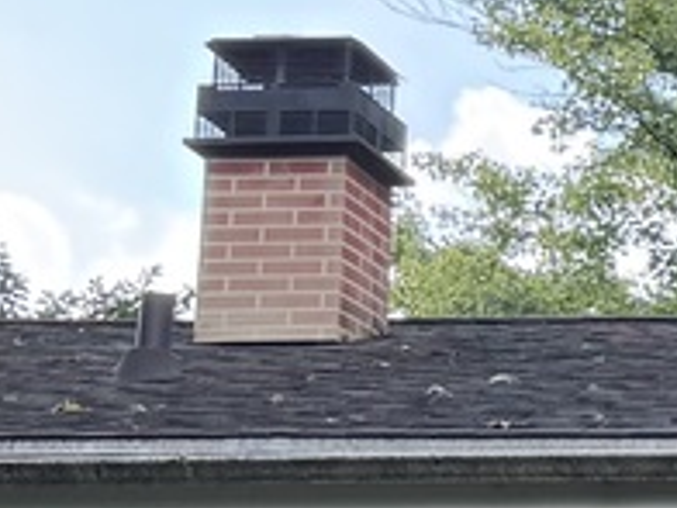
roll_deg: +0.3
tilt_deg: +13.9
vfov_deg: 8.4
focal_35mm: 176
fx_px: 3442
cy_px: 415
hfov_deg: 9.8
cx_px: 1648
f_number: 1.78
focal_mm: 6.76
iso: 100
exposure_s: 1/617
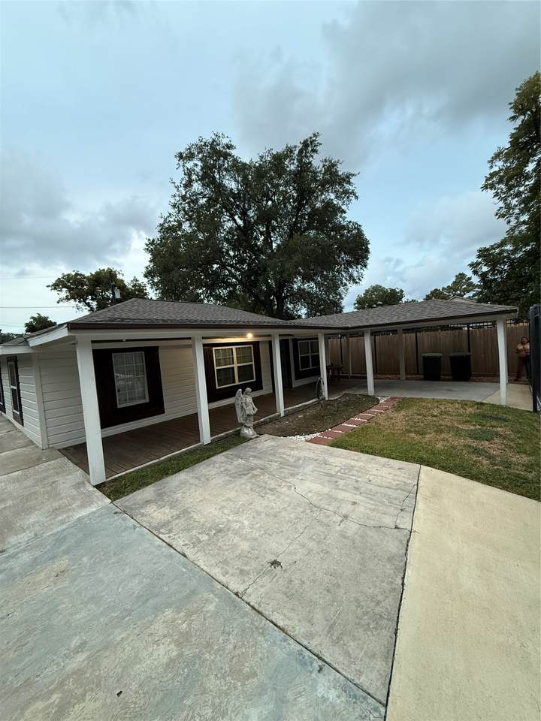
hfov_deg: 85.7
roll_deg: +4.1
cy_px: 360
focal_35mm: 14
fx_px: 292
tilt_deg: -1.8
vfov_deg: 102.1
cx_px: 270
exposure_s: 1/60
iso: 400
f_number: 2.2
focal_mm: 2.22
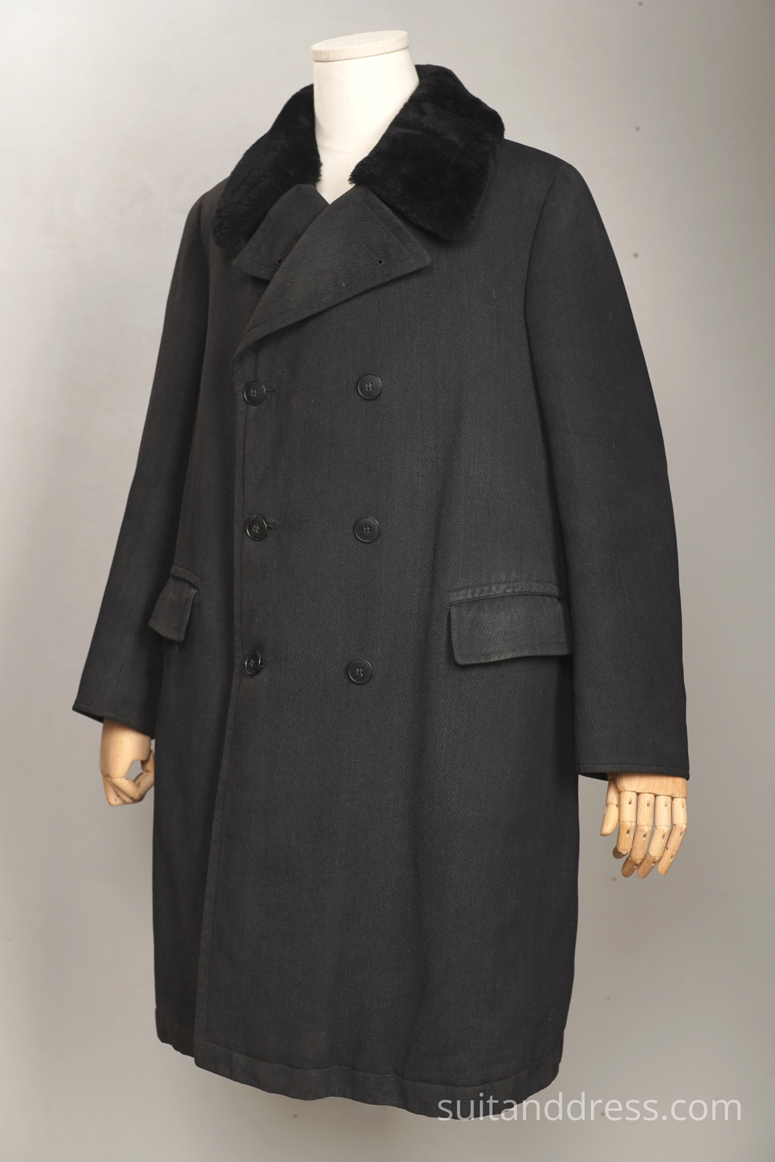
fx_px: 1550
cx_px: 388
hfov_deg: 28.1
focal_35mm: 48
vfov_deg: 41.1
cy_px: 581
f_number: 4
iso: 100
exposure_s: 1/13
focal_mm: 32
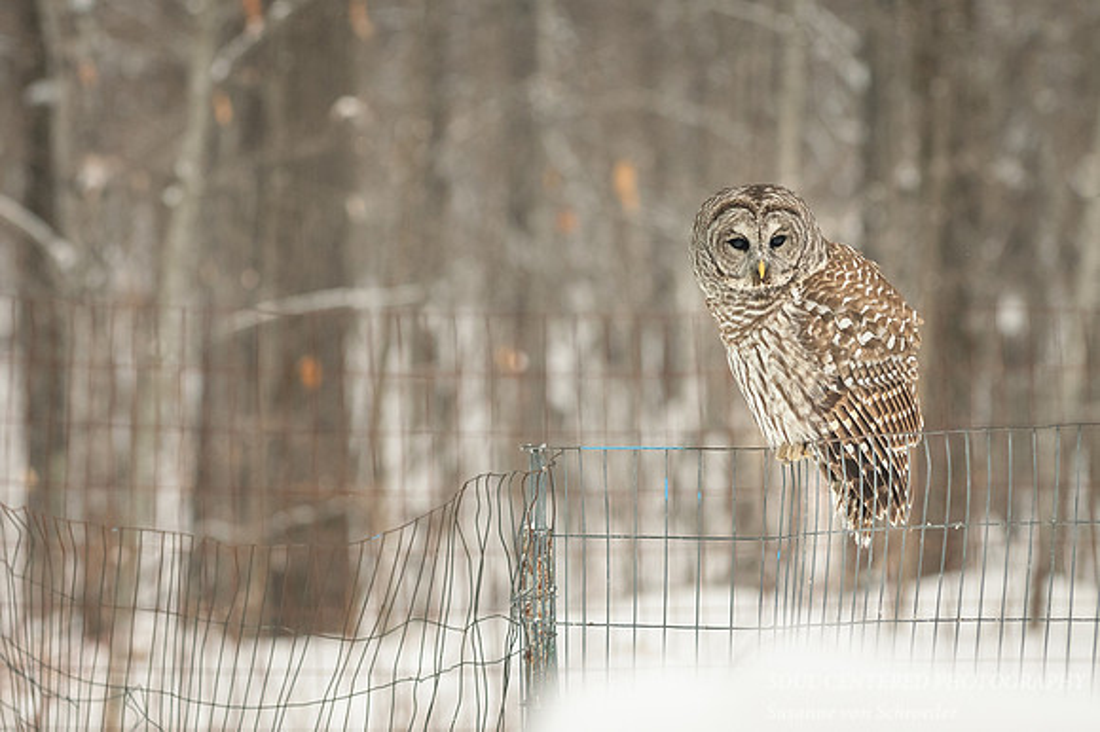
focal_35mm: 323
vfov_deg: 4.2
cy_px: 362
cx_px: 513
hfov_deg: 6.4
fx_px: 9871
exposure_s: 1/1250
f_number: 5
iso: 800
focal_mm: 170
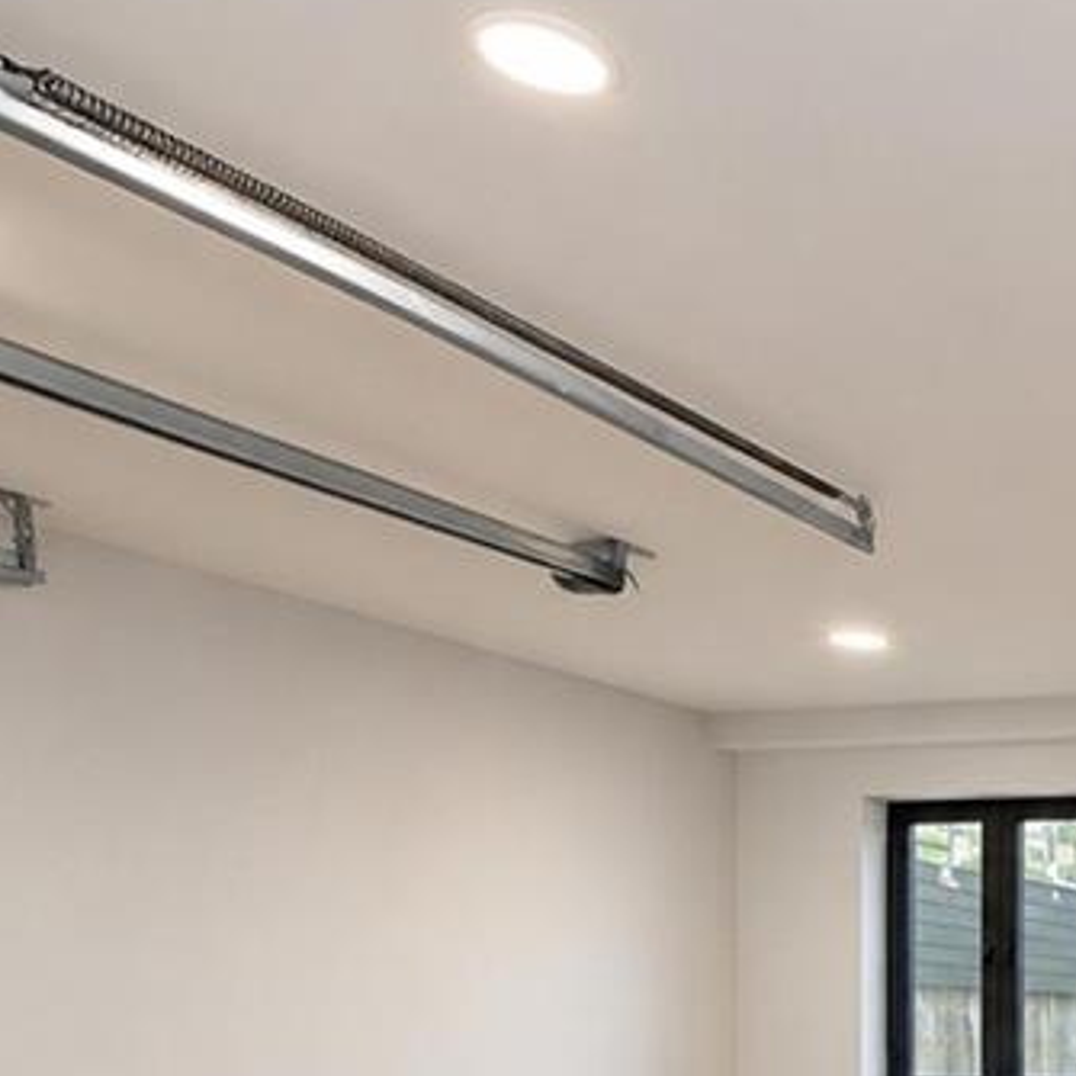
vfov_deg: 38.6
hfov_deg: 28.7
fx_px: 1372
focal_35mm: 39
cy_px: 1047
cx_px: 1590
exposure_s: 1/60
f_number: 8
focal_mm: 10
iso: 1600
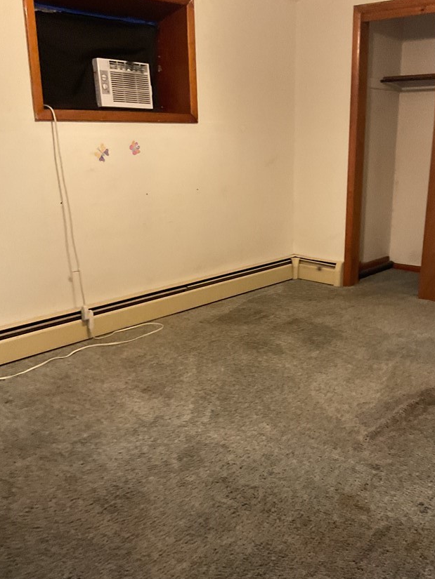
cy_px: 307
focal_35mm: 36
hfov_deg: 39.6
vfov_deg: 51.3
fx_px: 603
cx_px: 252
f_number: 1.8
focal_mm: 3
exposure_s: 1/30
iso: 400
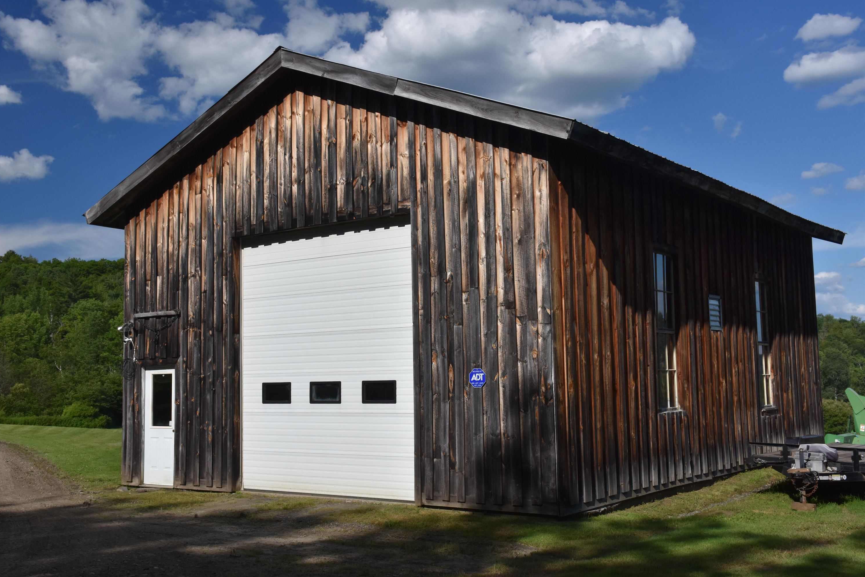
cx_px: 422
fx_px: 961
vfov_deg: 33.4
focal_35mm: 40
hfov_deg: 48.5
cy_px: 286
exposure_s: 1/500
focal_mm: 26
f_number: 8
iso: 320
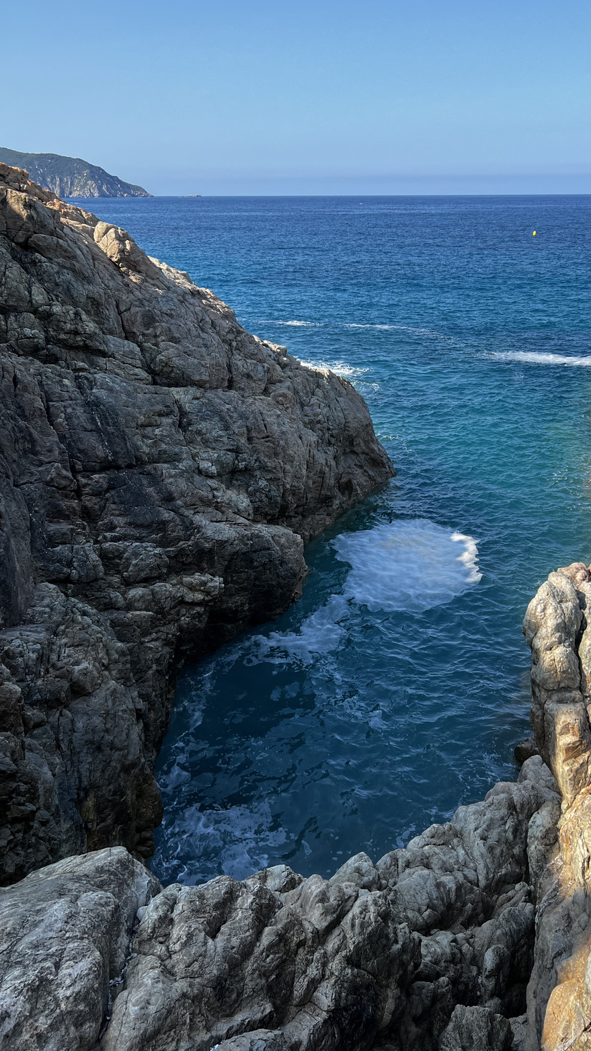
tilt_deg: -21.6
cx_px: 368
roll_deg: -0.3
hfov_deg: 39.9
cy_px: 523
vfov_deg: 66.1
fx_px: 808
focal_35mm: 29
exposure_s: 1/2299
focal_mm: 5.7
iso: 50
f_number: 1.5
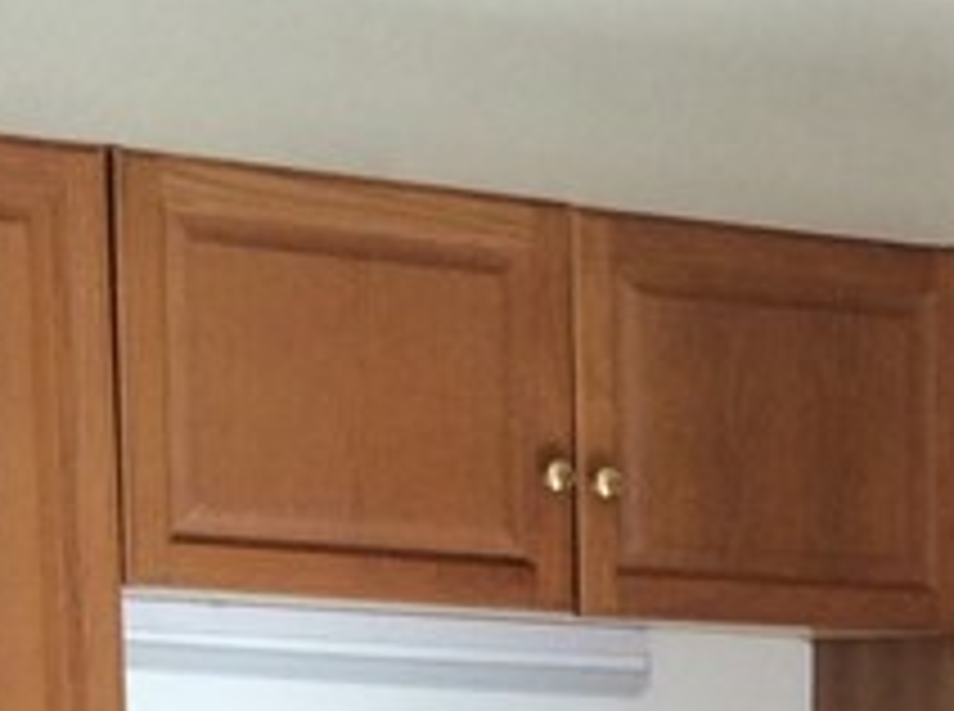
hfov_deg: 12.4
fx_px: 4262
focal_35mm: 155
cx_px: 1233
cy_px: 1544
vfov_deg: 8.9
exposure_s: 1/120
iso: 50
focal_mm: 3.3
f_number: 2.4
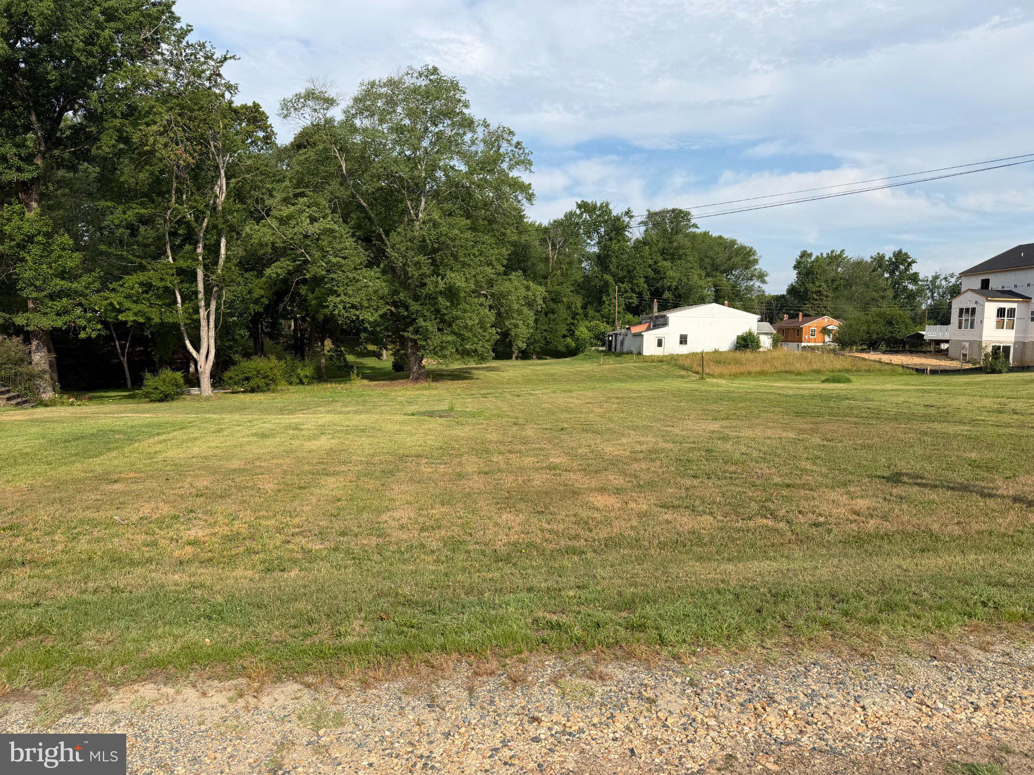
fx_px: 717
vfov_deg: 56.8
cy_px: 388
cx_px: 517
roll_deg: -1.8
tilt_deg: -5.7
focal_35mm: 24
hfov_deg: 71.6
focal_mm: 6.76
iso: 80
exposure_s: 1/3759
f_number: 1.78
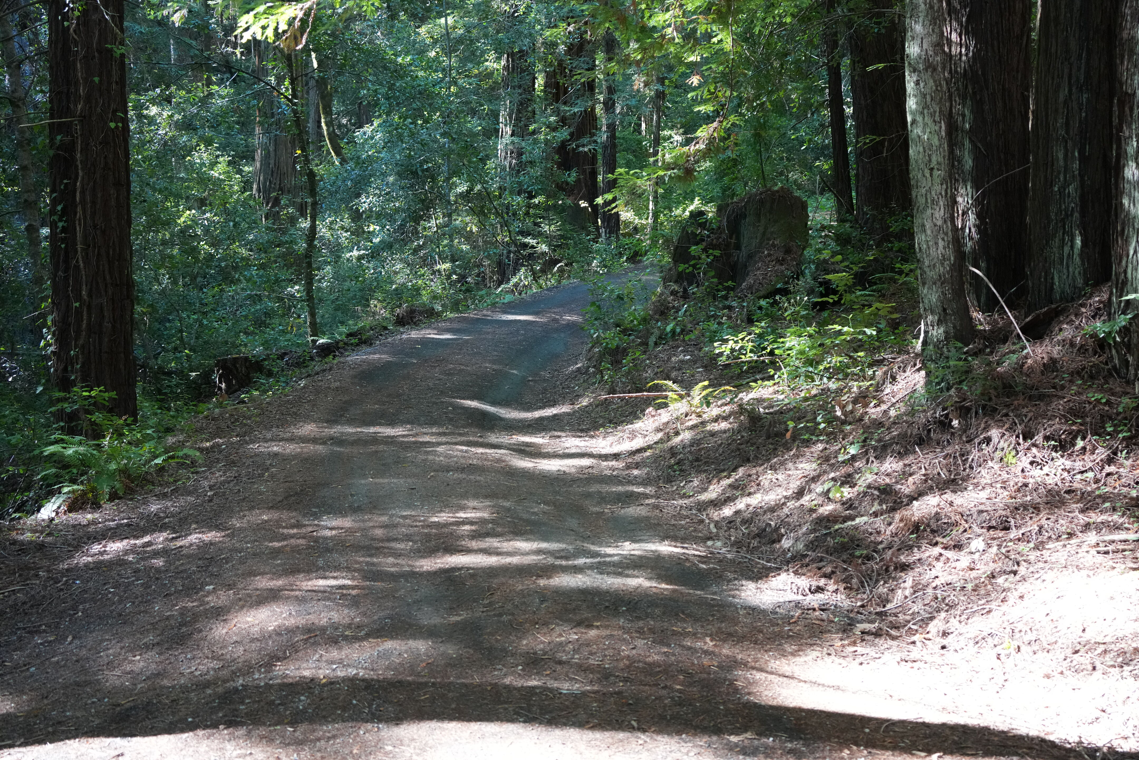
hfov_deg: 38.2
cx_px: 570
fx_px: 1645
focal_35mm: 52
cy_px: 380
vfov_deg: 26.0
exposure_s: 1/160
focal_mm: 52
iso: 4000
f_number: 4.5
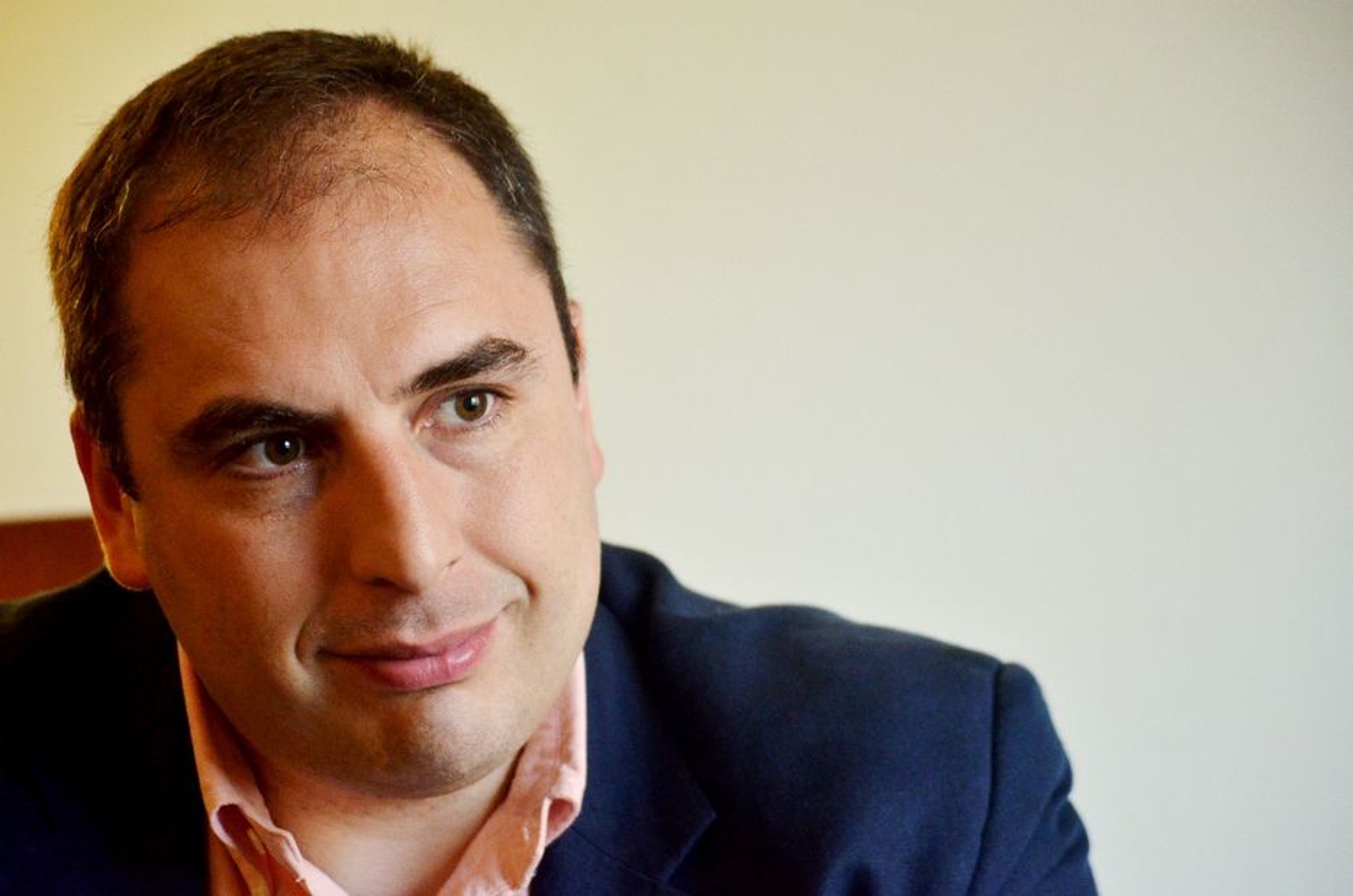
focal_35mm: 98
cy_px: 448
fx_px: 3657
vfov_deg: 14.0
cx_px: 676
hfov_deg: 21.0
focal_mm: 65
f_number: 4.2
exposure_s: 1/125
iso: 1250
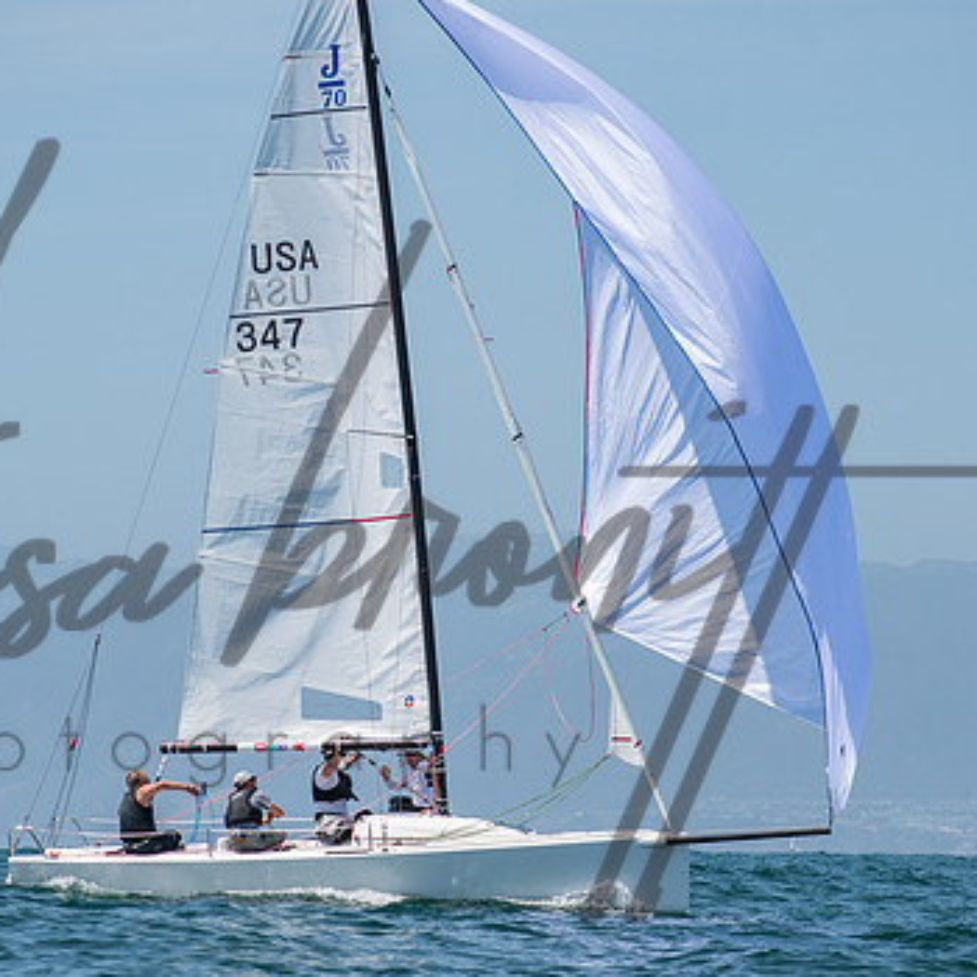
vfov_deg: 7.4
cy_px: 537
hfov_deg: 7.4
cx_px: 458
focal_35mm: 237
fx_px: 7568
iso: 200
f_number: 6.3
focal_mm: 110
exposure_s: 1/1000
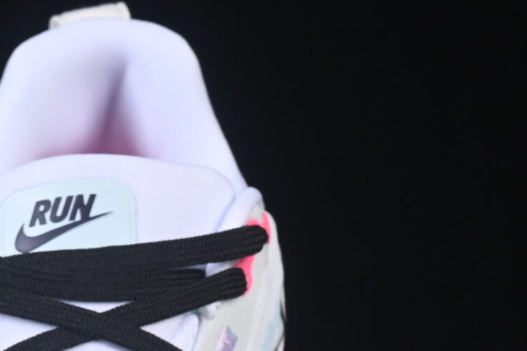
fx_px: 3777
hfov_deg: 7.9
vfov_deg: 5.3
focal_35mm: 258
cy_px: 581
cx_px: -110
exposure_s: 1/80
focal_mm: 50
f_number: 8
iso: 160
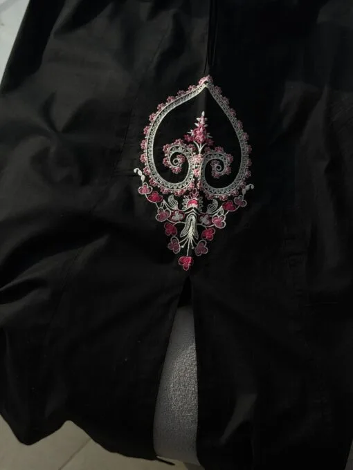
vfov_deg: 39.7
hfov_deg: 30.3
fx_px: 653
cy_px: 235
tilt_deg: -67.8
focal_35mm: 48
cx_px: 176
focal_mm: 6.76
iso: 64
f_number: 1.78
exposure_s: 1/1608
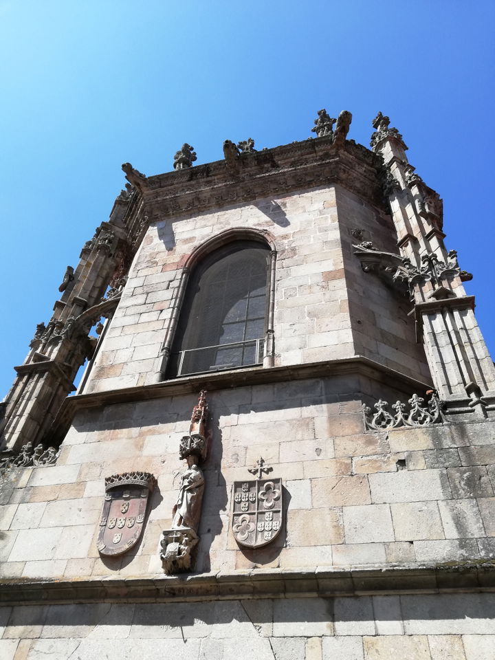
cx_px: 248
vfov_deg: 67.3
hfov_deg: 53.1
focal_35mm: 26
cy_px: 330
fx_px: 496
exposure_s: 1/585
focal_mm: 3.81
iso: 50
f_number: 2.2
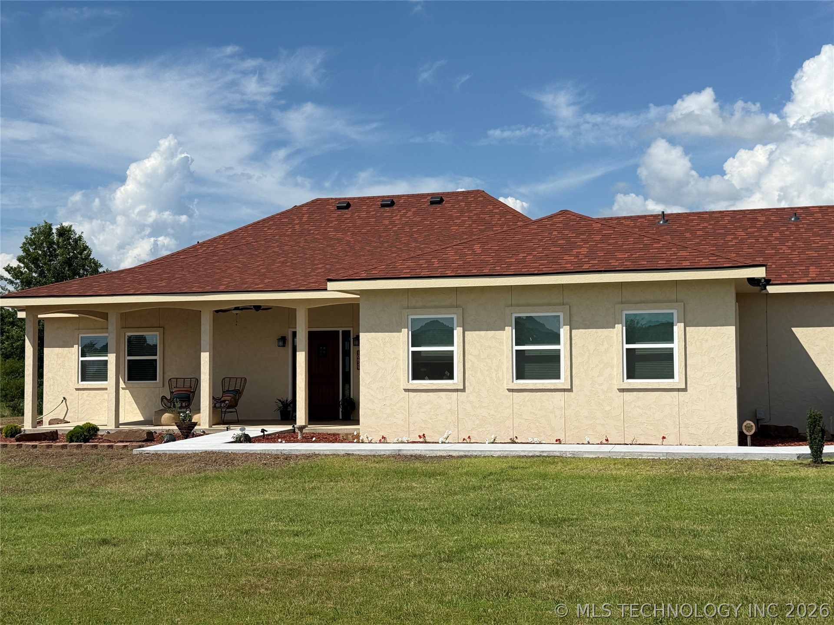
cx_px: 417
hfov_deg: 39.7
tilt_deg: +2.9
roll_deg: +0.0
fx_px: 1156
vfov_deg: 30.3
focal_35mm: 48
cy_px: 312
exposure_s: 1/8772
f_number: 1.78
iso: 64
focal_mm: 6.76
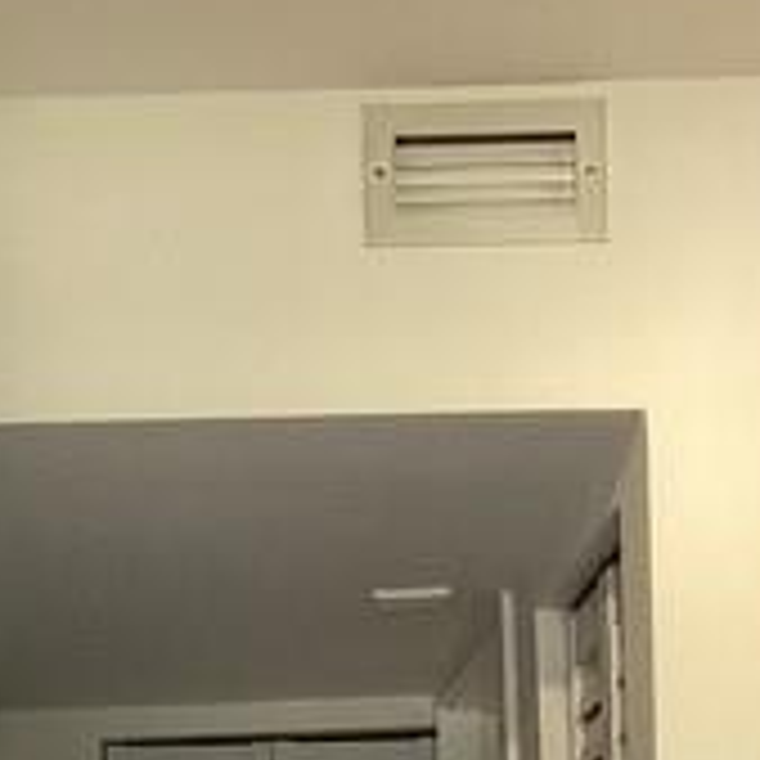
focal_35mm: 104
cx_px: 540
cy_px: 1165
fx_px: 2583
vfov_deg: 15.4
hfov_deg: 16.7
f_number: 2.4
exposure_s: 1/120
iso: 50
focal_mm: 3.3
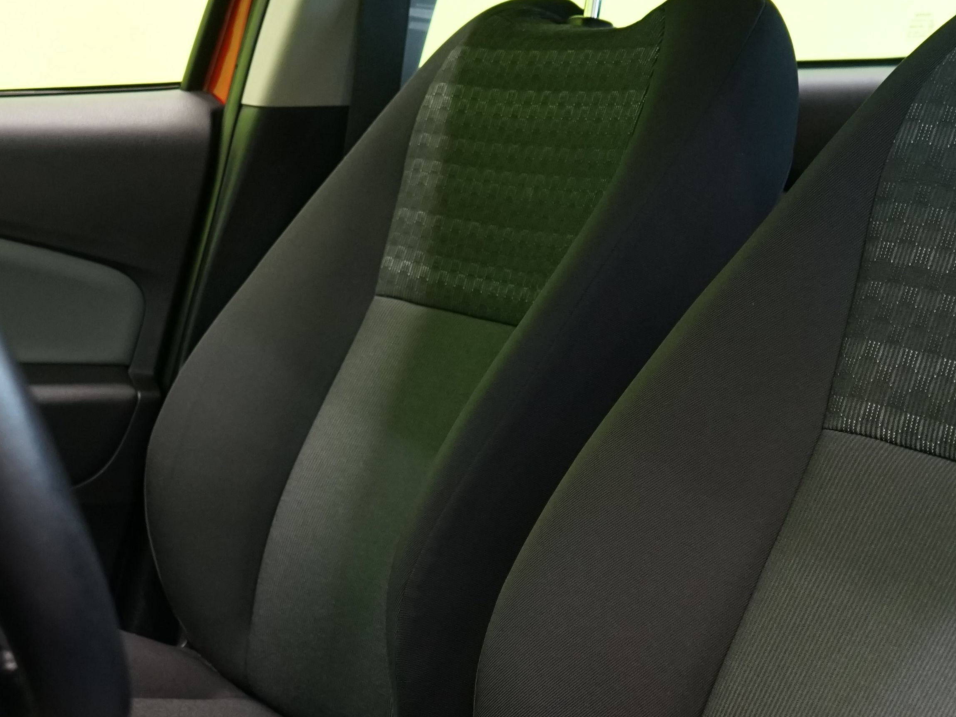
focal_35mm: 73
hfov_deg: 26.7
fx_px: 2016
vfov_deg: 19.7
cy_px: 666
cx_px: 443
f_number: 5
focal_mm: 29
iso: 1250
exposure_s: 1/20
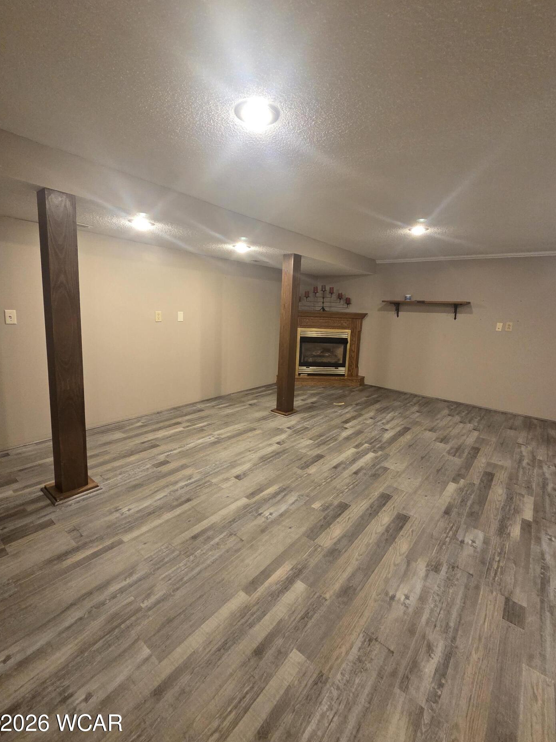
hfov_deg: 85.7
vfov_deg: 102.0
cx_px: 281
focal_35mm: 14
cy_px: 360
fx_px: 300
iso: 800
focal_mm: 2.2
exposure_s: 1/60
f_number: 2.2
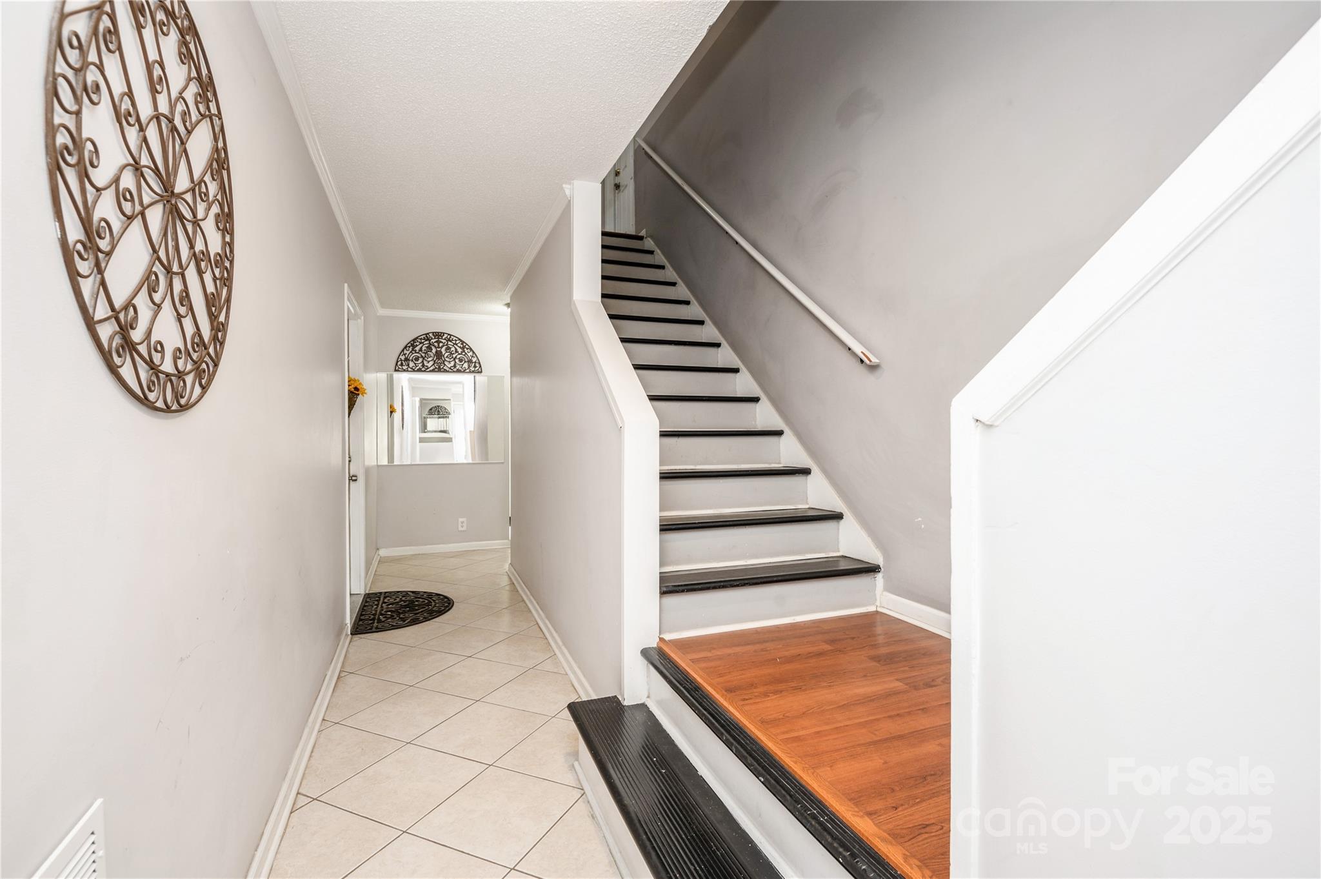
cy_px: 440
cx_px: 660
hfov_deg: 96.8
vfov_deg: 73.7
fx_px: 587
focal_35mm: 16
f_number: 7.1
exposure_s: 1/2.5
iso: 200
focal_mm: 16
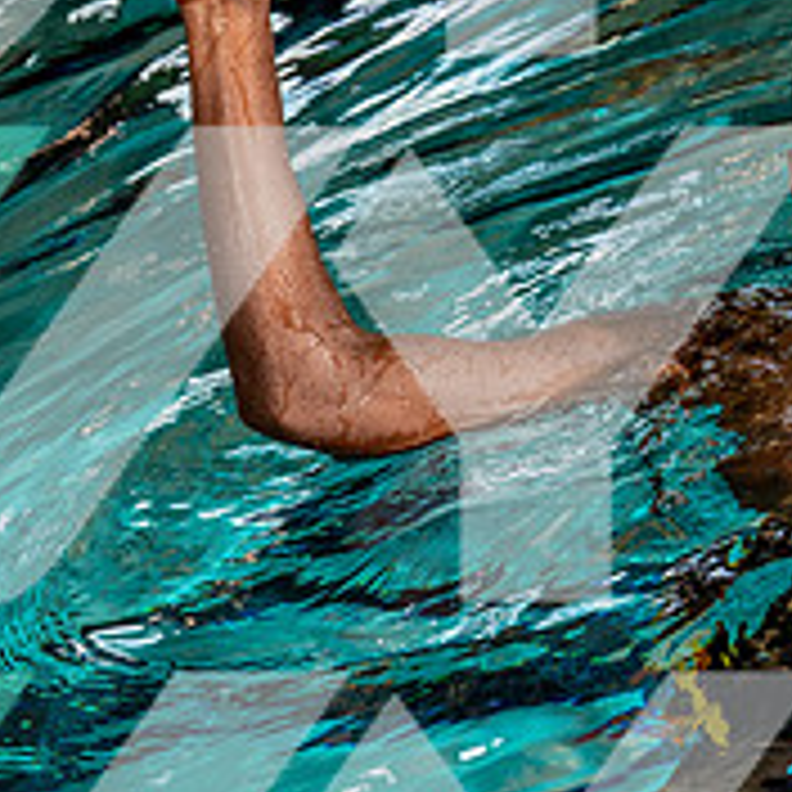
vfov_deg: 15.2
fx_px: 2977
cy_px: 367
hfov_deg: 15.0
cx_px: 724
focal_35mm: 115
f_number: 5.6
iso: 640
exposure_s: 1/250
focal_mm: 41
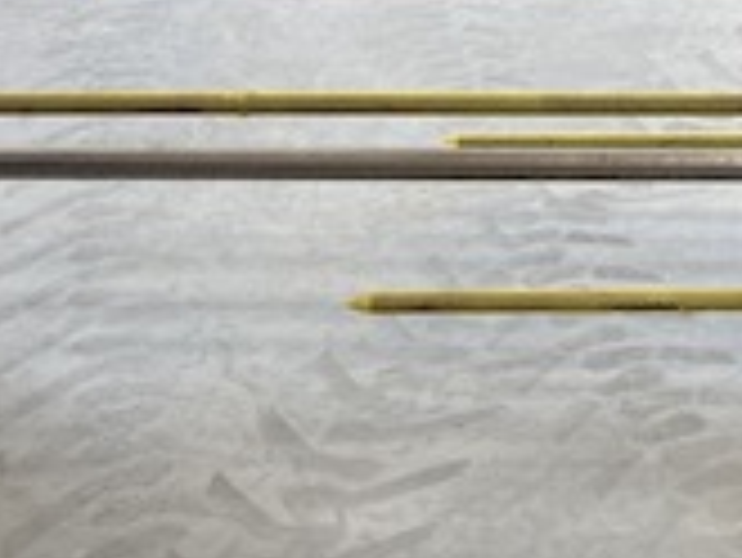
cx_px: 1039
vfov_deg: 13.6
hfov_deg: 17.8
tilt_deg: -10.1
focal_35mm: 101
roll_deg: -0.8
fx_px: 2167
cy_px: -342
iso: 64
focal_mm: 5.1
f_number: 1.6
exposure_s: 1/122
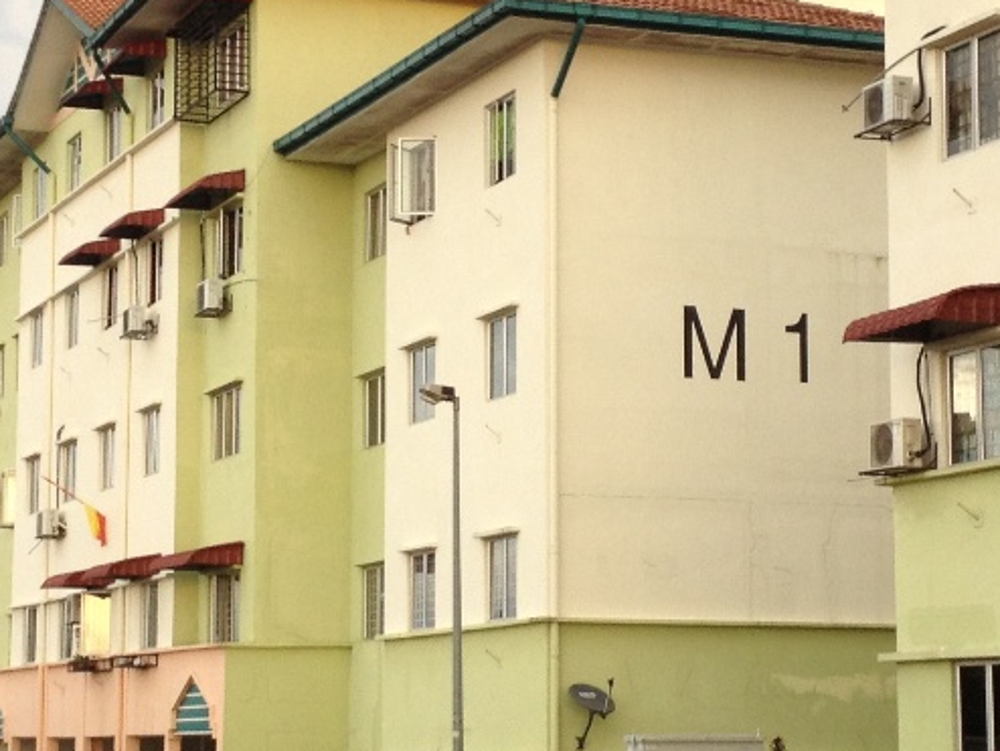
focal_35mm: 104
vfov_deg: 14.2
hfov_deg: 18.9
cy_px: 391
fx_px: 3006
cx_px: 501
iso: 64
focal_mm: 4.28
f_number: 2.4
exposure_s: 1/40
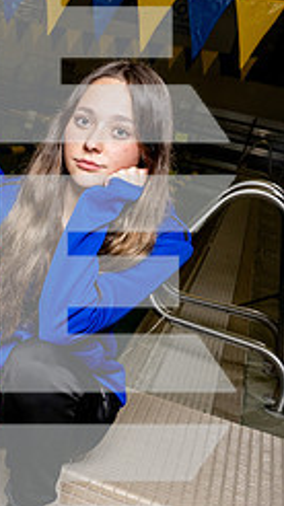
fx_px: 1060
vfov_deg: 26.8
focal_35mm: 79
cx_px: -288
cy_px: 285
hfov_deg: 13.2
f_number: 8
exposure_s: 1/200
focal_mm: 32
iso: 400
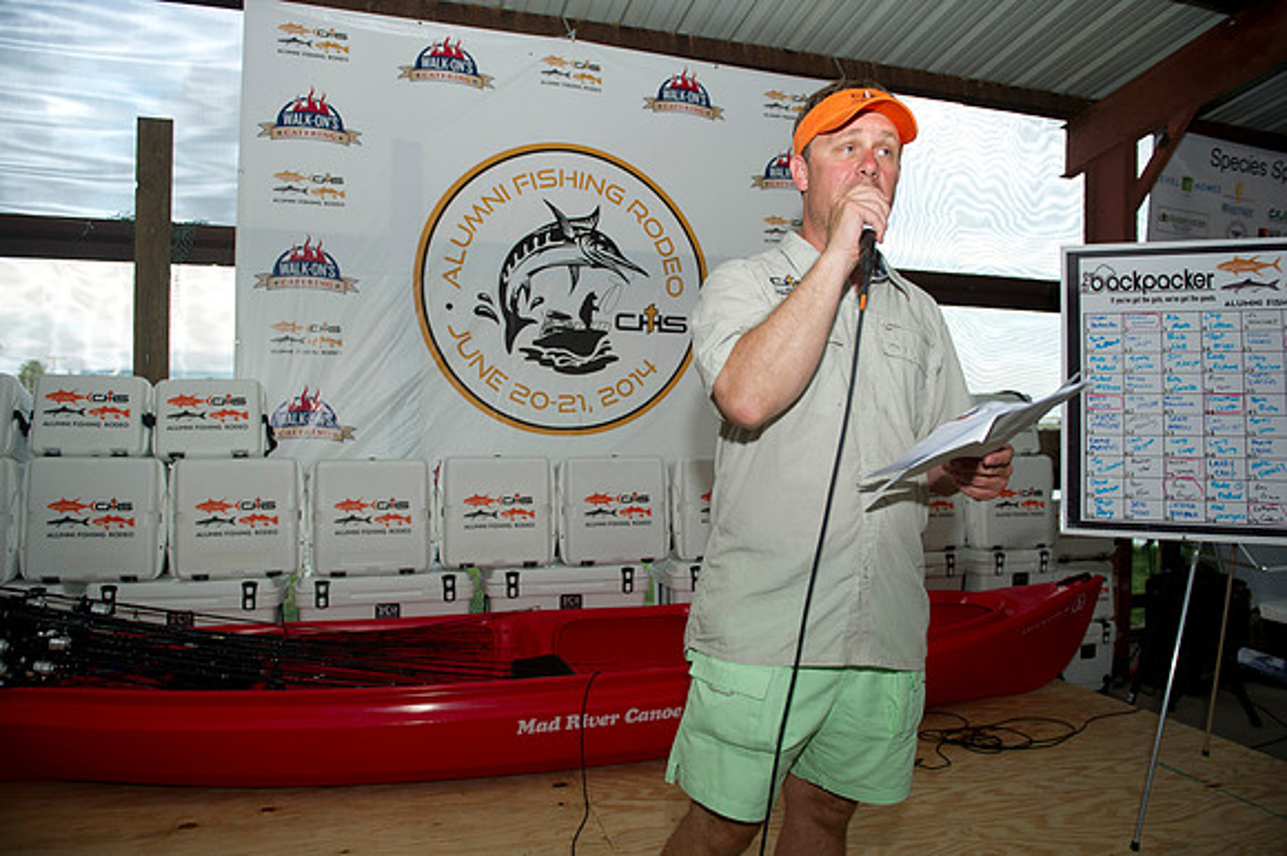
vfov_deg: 53.1
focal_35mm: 24
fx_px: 857
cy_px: 428
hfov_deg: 73.8
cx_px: 644
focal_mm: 24
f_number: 3.5
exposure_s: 1/200
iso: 400
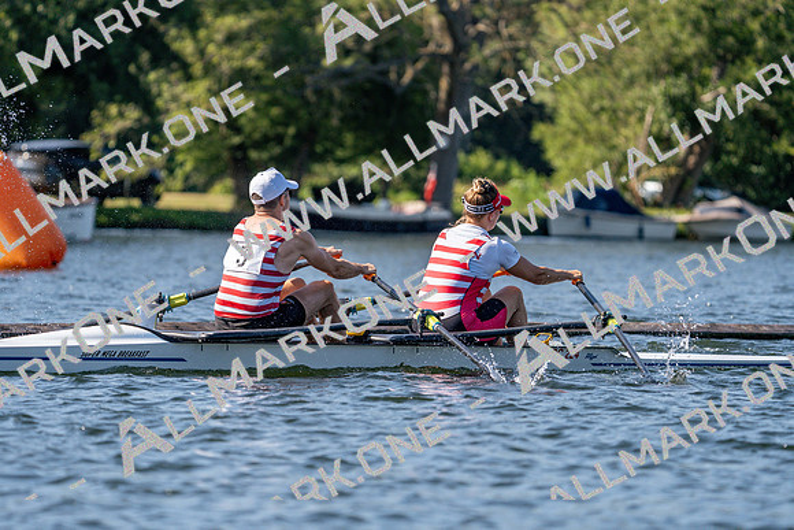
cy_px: 265
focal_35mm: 300
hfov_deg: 6.9
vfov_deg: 4.6
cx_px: 397
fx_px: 6618
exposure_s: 1/1600
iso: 320
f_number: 5.6
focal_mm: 300
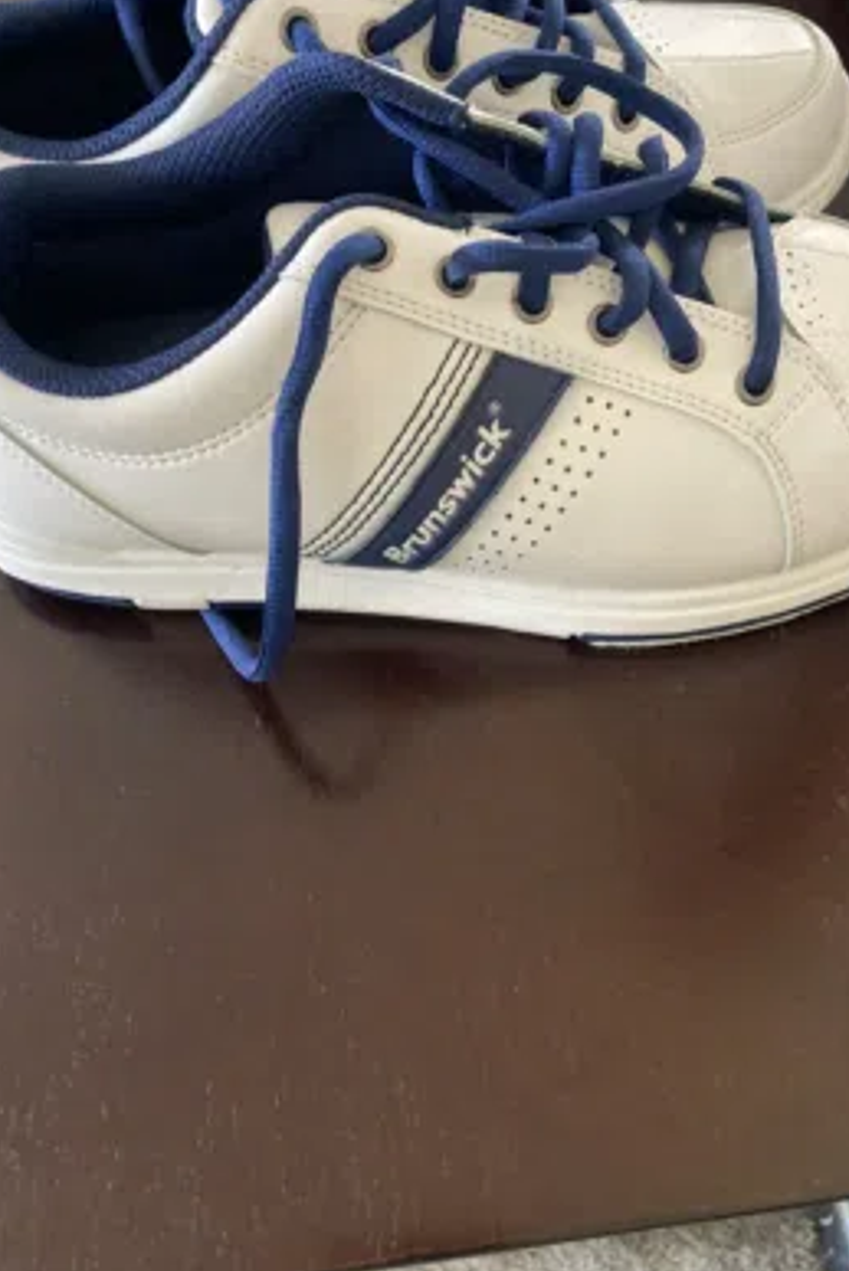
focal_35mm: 30
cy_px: 642
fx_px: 1060
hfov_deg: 43.6
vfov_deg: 61.9
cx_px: 420
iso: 500
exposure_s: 1/30
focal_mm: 3.99
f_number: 1.8
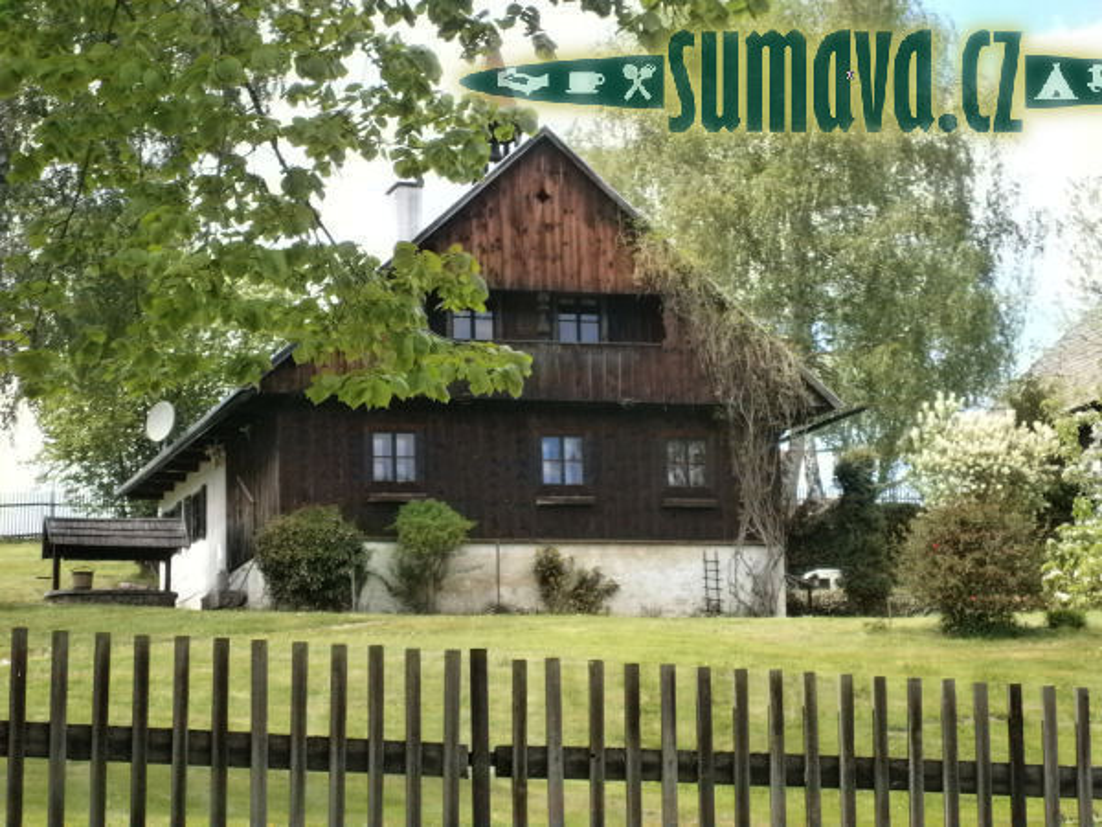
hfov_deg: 19.4
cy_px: 414
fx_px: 3215
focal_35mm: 101
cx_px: 551
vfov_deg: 14.6
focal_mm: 17.8
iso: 80
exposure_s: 1/100
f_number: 5.4
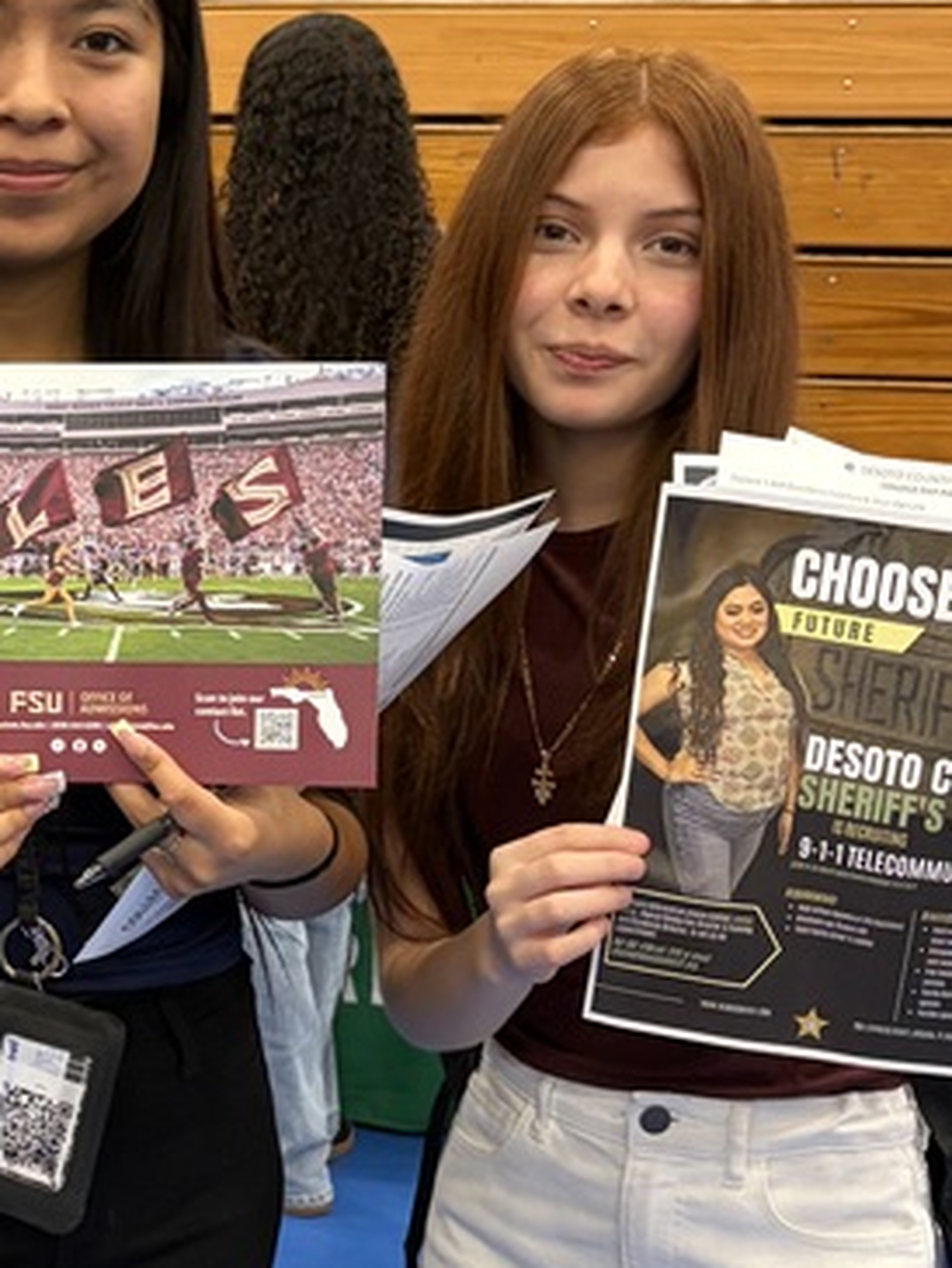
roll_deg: -1.3
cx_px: -56
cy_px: 764
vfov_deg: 26.6
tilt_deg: -9.9
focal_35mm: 73
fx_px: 2675
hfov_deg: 19.4
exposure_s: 1/60
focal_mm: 5.96
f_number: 1.6
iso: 250
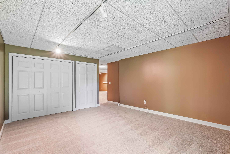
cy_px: 77
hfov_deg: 96.7
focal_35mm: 16
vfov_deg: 73.7
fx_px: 102
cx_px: 115
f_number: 9
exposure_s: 1/1.67
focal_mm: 16
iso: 400
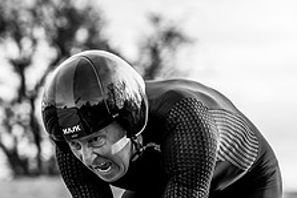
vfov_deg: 4.5
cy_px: 176
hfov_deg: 6.7
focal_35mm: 309
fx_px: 2551
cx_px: 87
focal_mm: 119
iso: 125
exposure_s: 1/800
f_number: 4
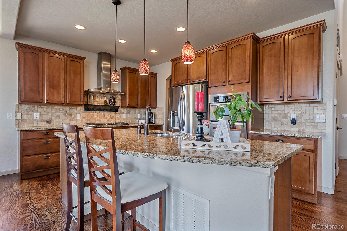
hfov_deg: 93.3
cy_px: 116
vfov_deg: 70.4
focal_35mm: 17
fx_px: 164
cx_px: 174
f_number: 7.1
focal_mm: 17
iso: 100
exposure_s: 1/6
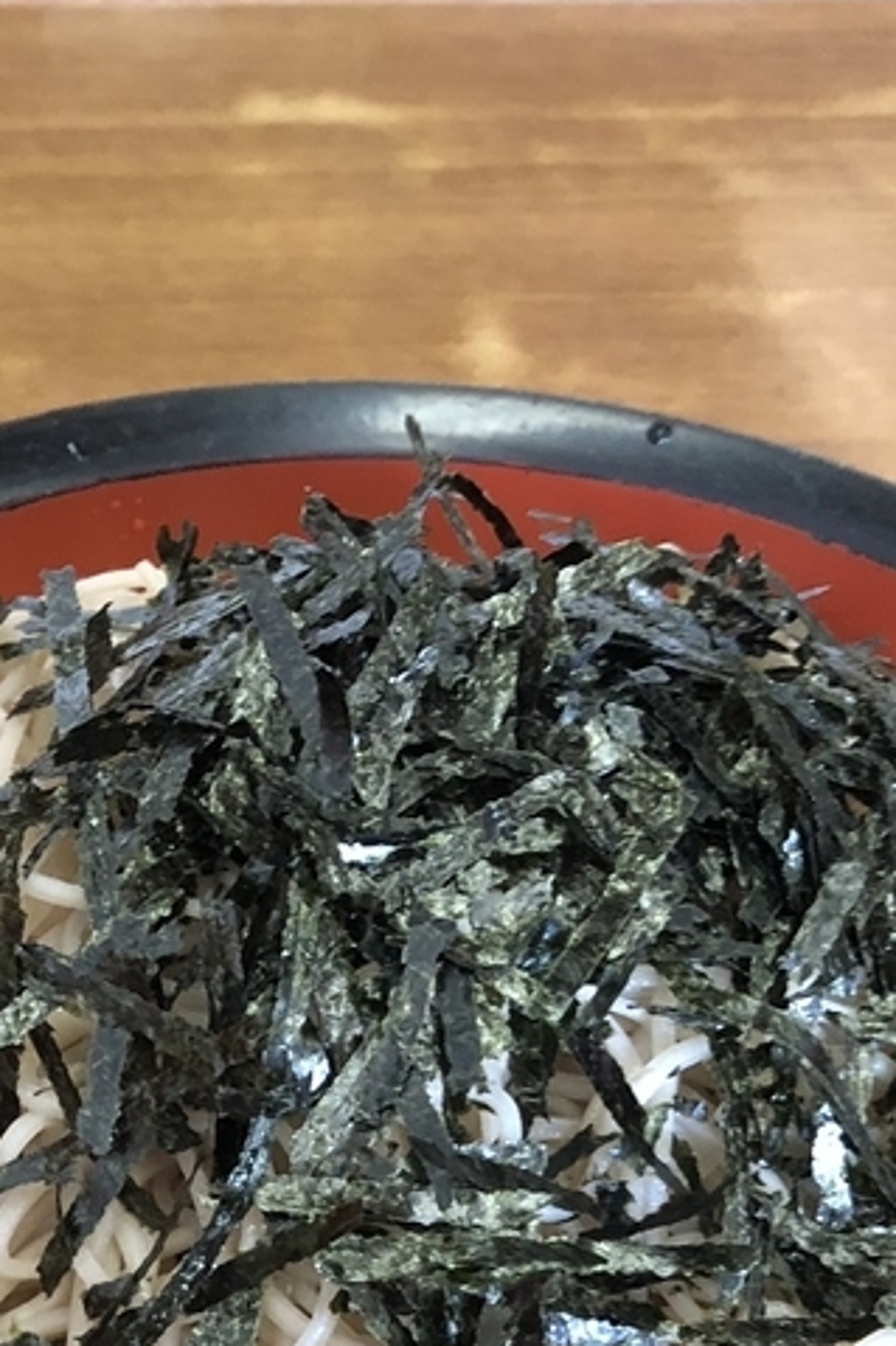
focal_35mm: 73
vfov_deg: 26.6
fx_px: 2727
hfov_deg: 18.2
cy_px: 1245
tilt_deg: -47.0
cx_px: 22
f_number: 1.8
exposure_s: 1/14
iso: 100
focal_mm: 3.99
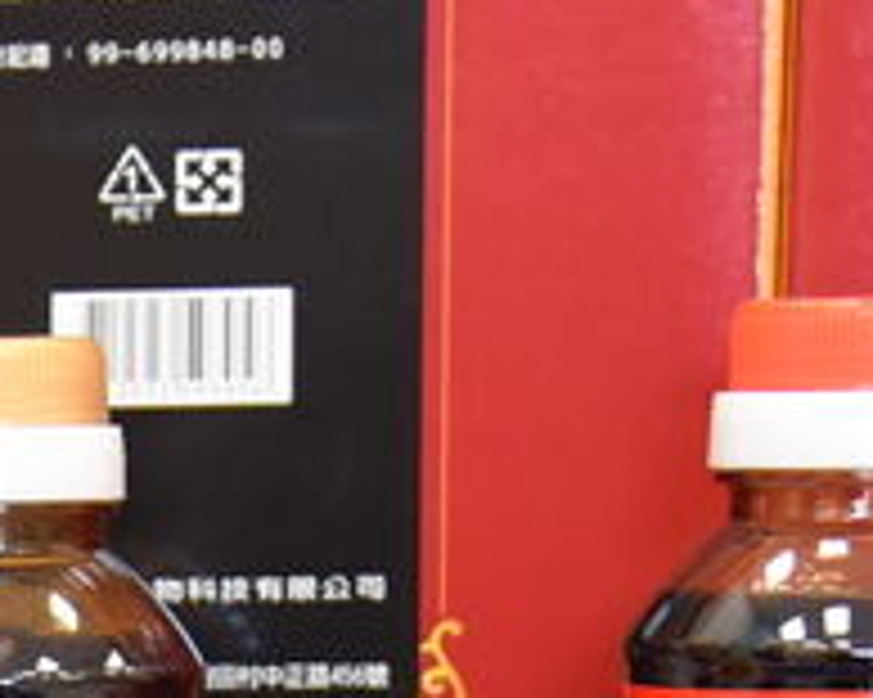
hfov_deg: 7.0
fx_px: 7024
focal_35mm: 272
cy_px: 1331
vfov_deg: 5.6
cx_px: -626
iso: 2800
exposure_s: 1/250
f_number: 4
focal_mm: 44
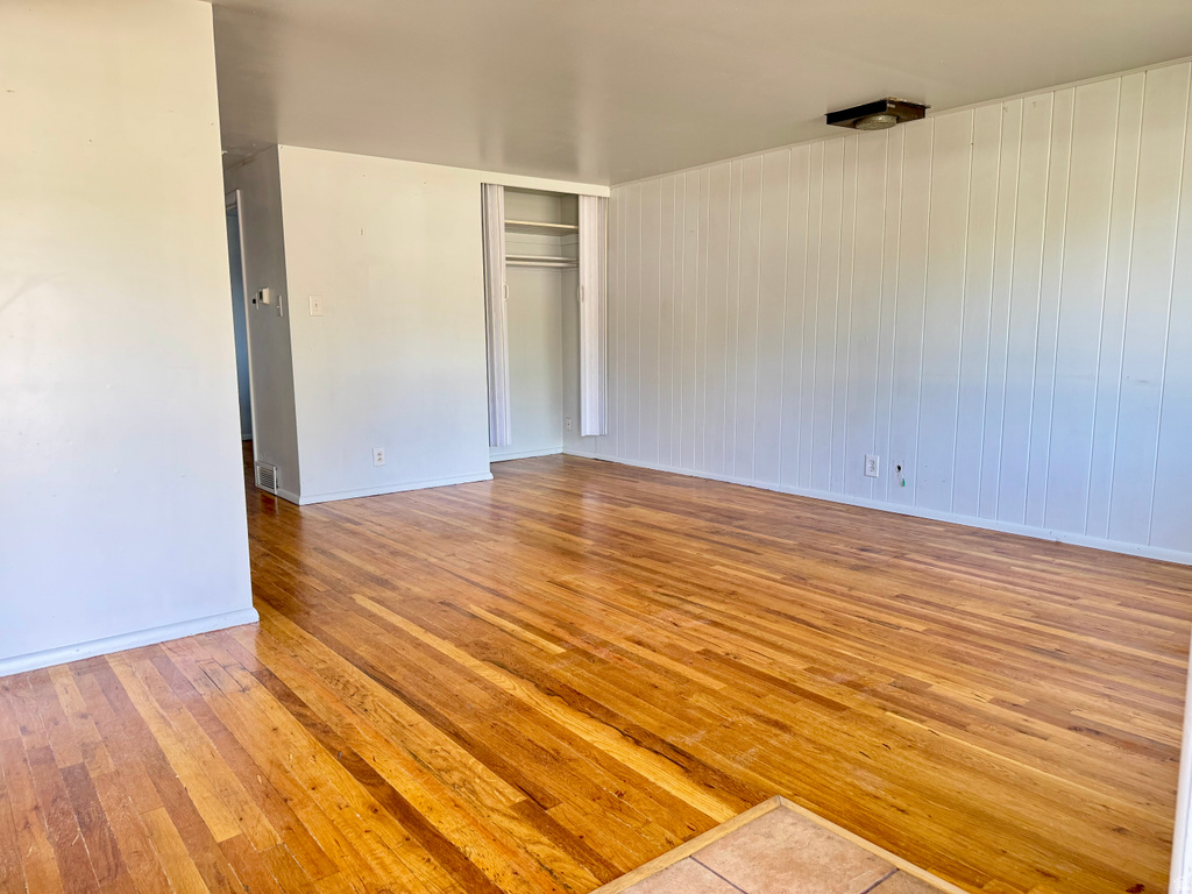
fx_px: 826
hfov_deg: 71.6
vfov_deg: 56.8
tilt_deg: -8.9
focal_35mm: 24
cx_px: 596
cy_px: 447
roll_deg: -0.3
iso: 200
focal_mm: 6.76
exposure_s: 1/99
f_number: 1.78
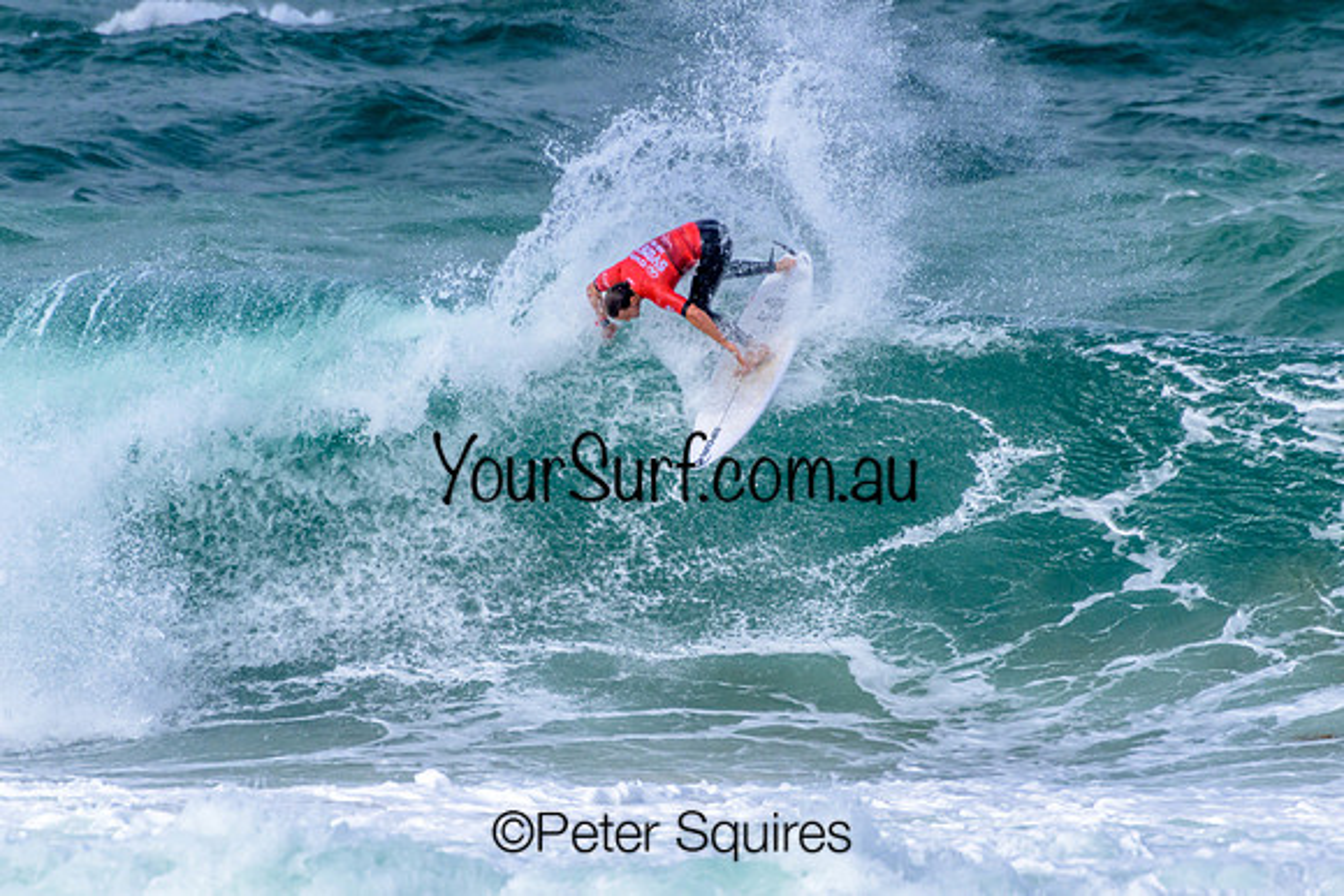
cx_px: 672
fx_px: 33606
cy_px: 448
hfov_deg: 2.3
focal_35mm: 900
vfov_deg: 1.5
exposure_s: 1/2500
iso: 1100
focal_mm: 900
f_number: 11
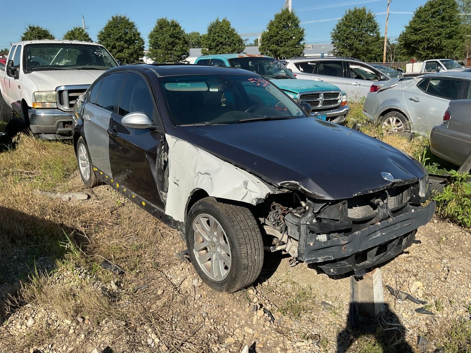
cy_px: 176
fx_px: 395
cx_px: 236
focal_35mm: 29
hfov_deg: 61.7
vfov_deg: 48.2
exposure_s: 1/1730
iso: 16
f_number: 1.8
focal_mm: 3
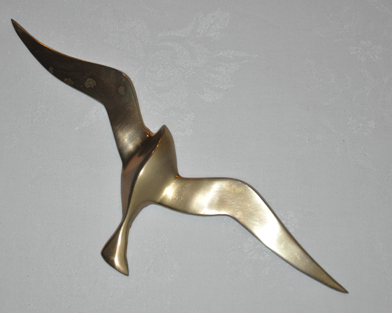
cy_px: 157
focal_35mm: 99
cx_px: 173
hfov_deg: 19.4
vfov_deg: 15.5
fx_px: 1149
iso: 800
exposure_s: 1/60
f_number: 5
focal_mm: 58
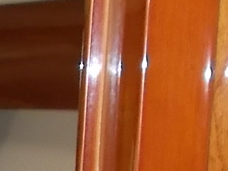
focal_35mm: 178
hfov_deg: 9.8
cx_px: -313
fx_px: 1172
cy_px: 277
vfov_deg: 8.1
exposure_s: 1/25
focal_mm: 4.6
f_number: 3.2
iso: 200
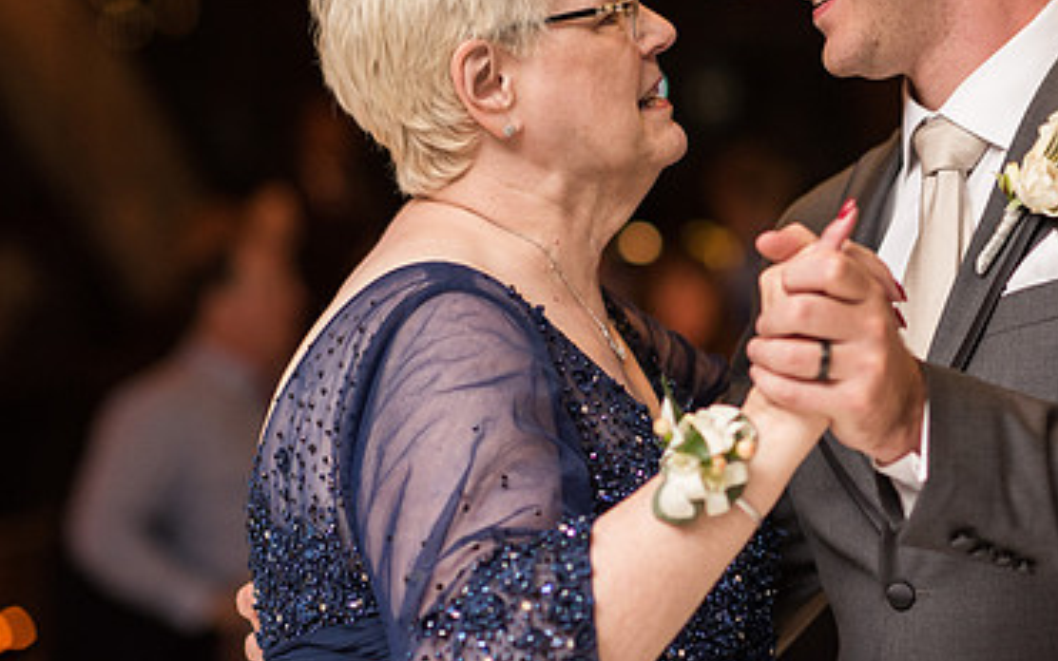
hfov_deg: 12.7
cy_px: 243
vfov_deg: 8.0
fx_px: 4758
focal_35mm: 165
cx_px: 763
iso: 800
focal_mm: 85
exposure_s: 1/200
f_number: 2.2
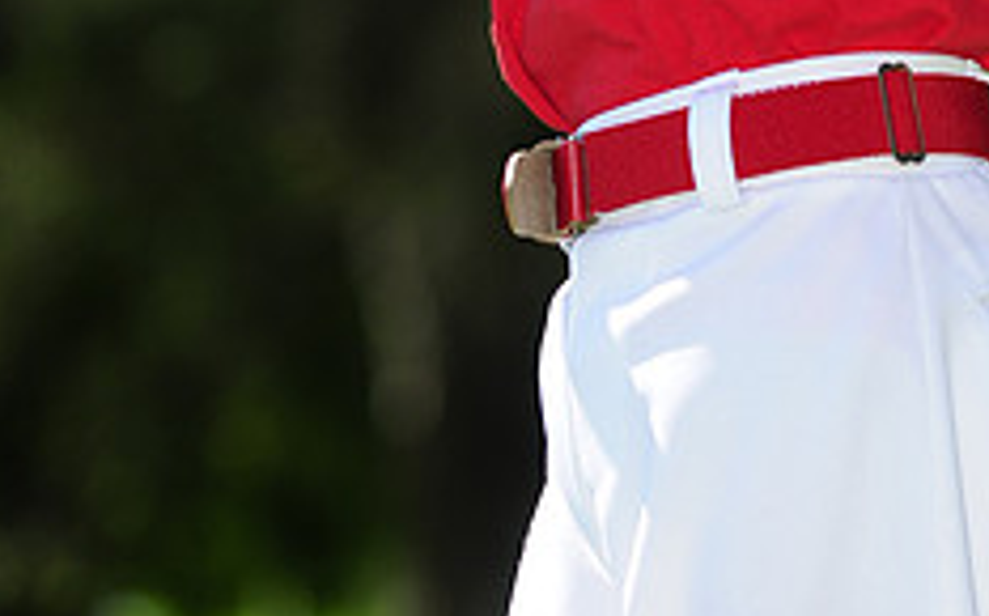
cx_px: 762
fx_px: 10445
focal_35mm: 388
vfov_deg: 3.4
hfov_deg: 5.4
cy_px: -421
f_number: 3.5
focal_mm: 102
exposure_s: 1/1250
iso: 200
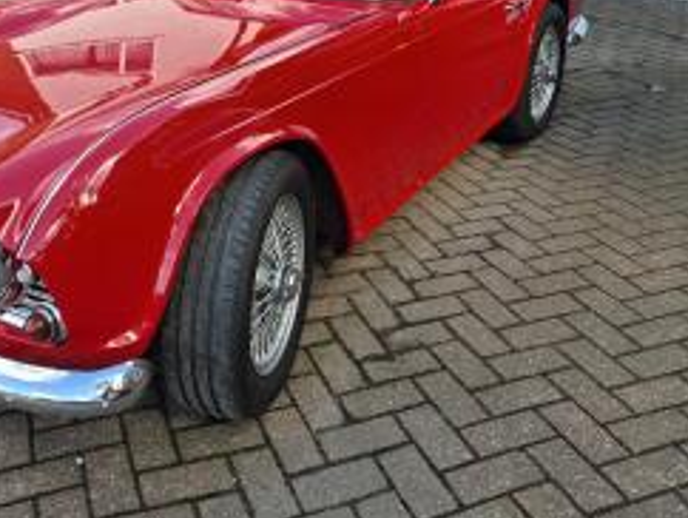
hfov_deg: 48.2
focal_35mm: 38
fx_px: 756
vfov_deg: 37.0
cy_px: 142
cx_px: 233
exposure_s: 1/402
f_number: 1.8
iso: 50
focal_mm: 5.54
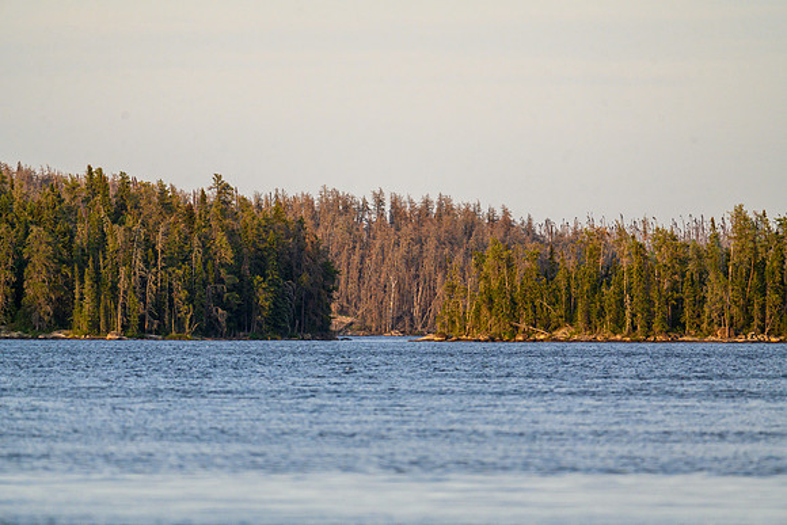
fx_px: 12357
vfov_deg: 2.4
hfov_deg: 3.6
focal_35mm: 565
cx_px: 394
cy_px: 262
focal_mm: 560
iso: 1250
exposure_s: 1/1250
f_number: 6.3
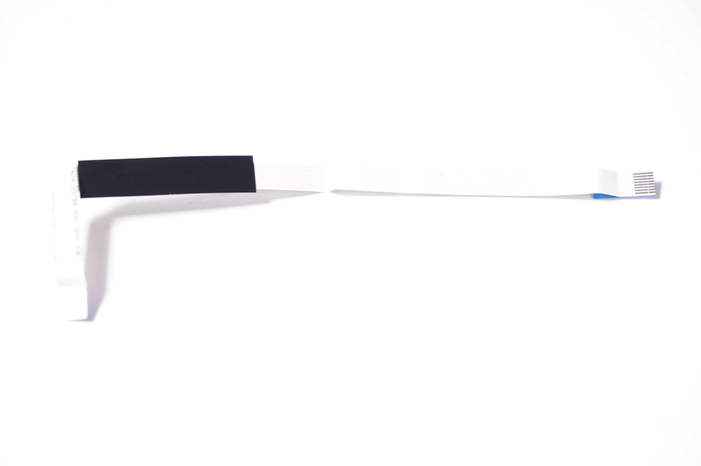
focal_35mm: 70
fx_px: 1372
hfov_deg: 28.7
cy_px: 233
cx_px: 350
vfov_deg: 19.3
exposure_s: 1/160
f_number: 5.6
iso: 640
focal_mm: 47
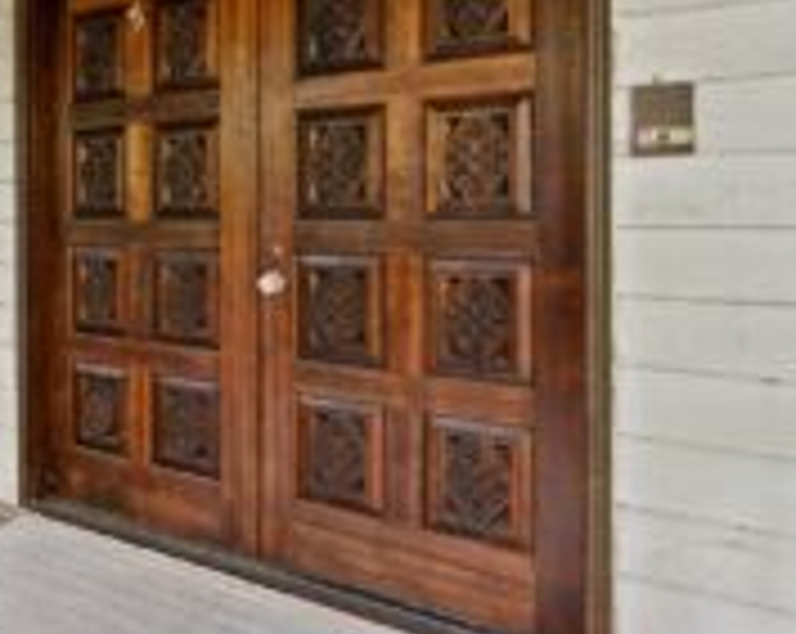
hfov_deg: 46.3
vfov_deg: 42.9
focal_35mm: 34
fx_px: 800
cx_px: 40
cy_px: 236
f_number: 8
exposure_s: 1
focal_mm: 16
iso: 125
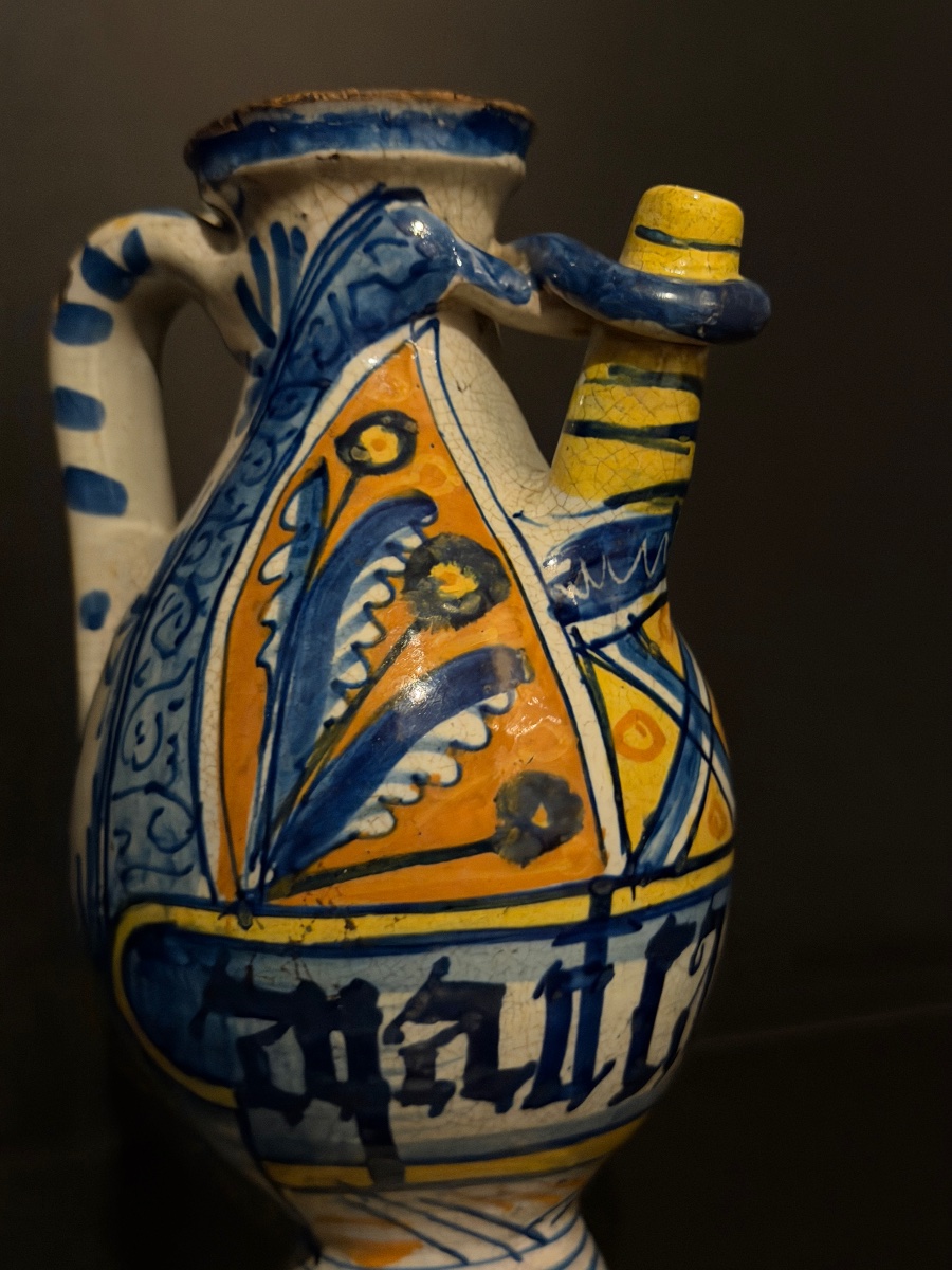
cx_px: 476
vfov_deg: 39.7
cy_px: 635
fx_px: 1760
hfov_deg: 30.3
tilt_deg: -5.6
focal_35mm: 48
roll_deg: +0.7
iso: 800
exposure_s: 1/20
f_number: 1.78
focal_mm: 6.76
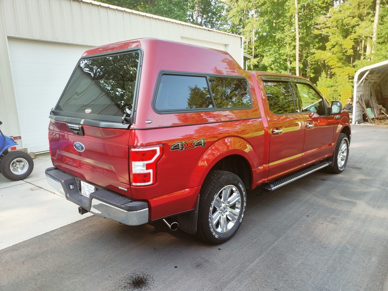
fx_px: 291
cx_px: 194
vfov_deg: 53.1
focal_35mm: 26
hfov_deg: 67.3
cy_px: 146
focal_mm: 5.58
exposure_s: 1/151
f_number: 1.8
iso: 50
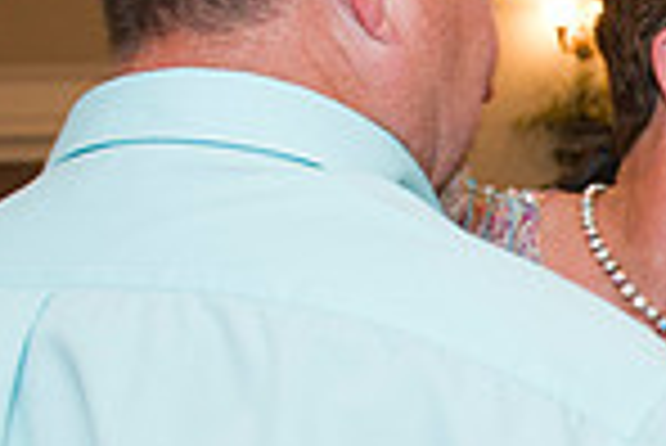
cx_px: 886
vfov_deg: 14.6
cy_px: 261
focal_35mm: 94
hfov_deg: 19.8
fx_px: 1741
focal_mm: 24
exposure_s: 1/125
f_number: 4
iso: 800
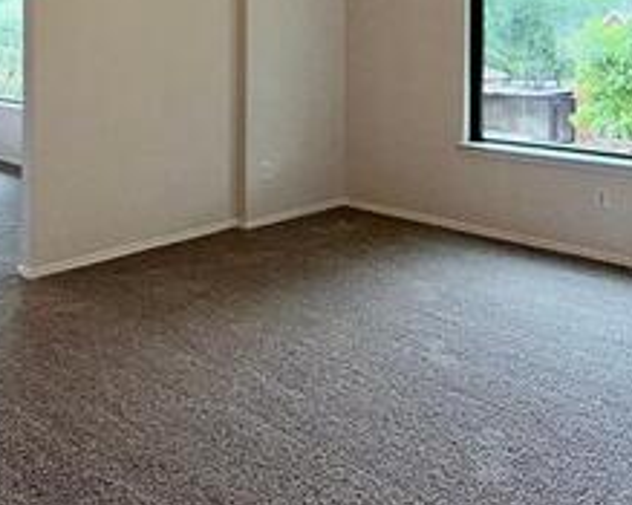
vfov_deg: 34.6
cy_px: 26
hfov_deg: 45.7
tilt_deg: -0.5
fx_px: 748
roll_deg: +0.4
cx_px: 280
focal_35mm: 40
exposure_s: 1/121
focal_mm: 2.22
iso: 25
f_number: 2.2
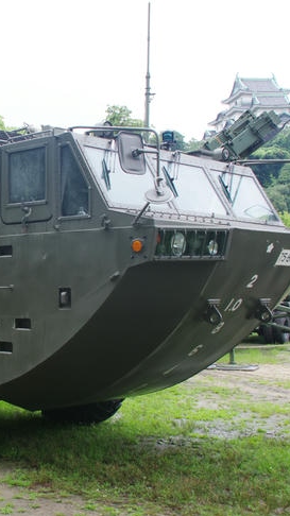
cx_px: -20
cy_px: 257
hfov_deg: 19.6
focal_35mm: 59
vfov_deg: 35.5
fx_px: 807
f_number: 8
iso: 640
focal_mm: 24
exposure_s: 1/250
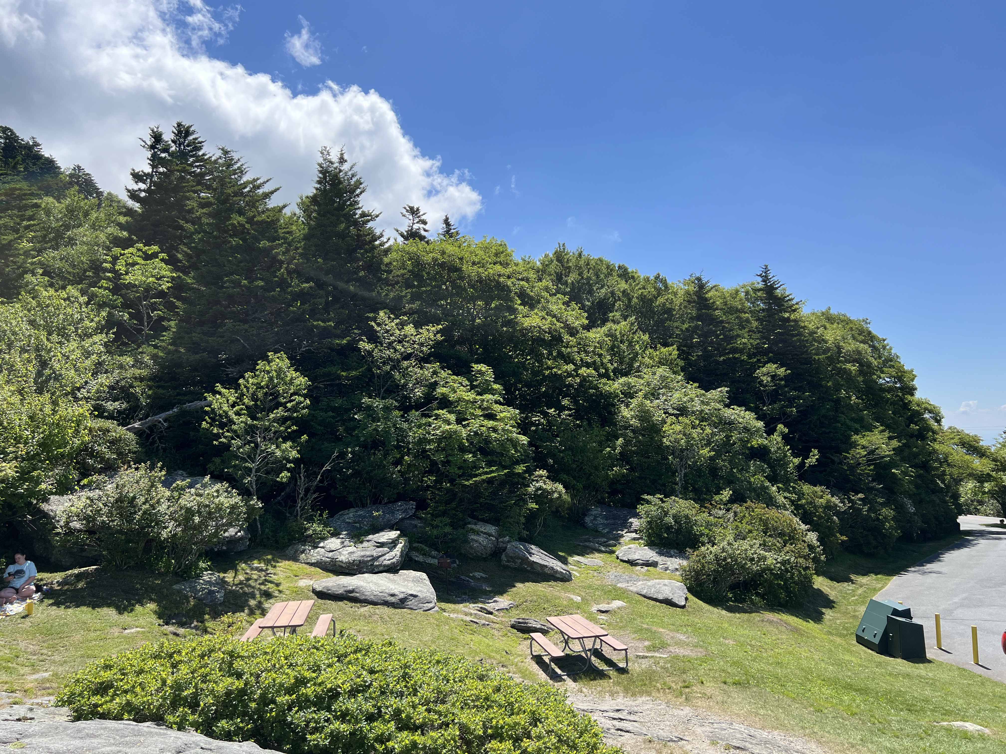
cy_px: 377
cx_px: 503
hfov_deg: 67.3
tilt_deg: +5.3
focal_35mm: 26
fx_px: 756
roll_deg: +3.5
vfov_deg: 53.1
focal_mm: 5.7
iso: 50
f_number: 1.5
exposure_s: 1/3571
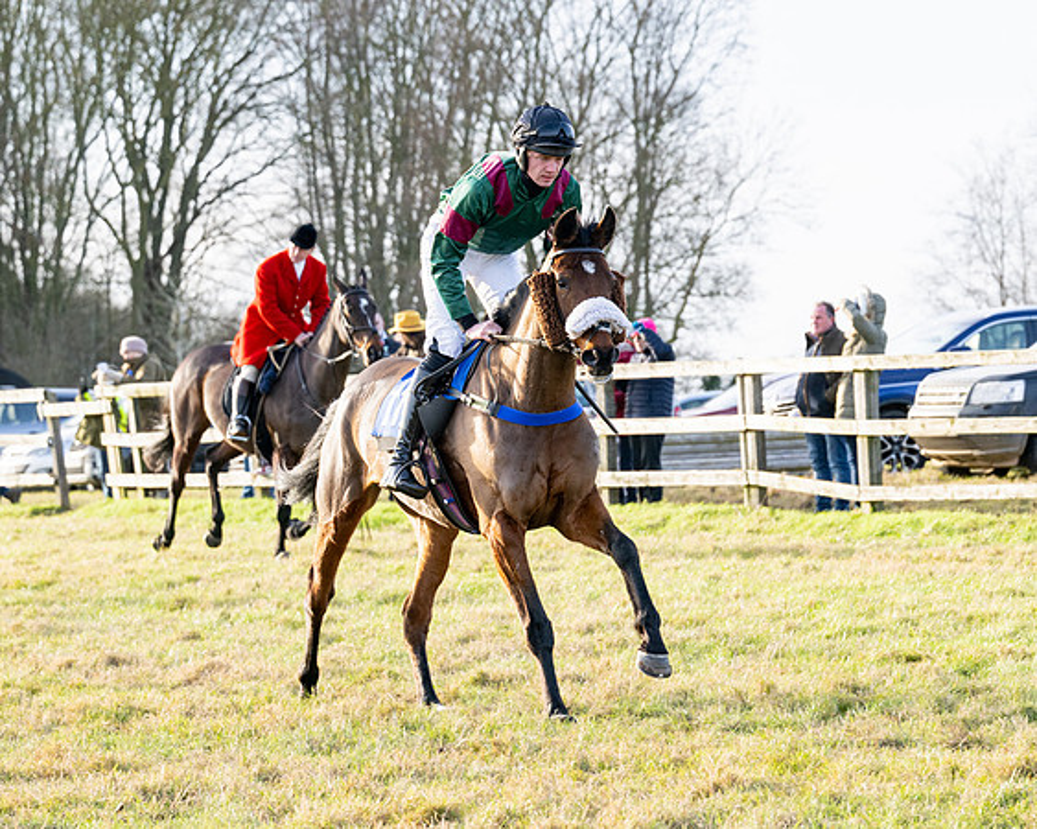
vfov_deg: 8.3
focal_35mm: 185
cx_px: 717
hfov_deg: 10.4
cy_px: 362
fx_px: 5687
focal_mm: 105
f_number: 5
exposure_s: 1/800
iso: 400
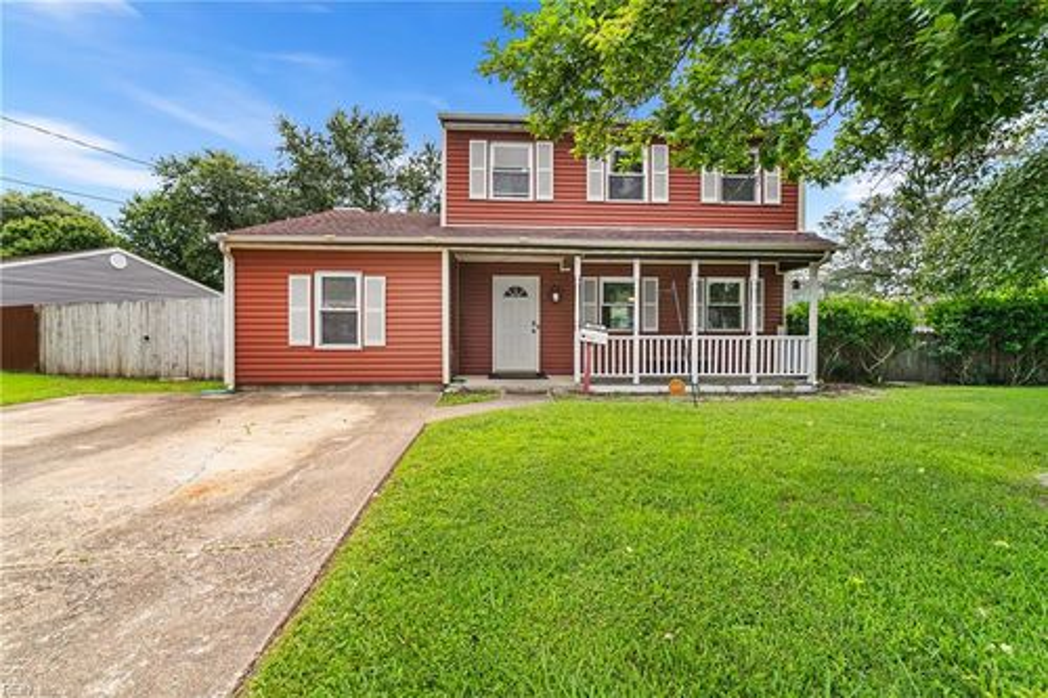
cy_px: 349
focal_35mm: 16
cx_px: 524
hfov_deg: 96.8
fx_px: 466
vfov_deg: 73.7
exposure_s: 1/100
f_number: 8
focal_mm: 16
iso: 400
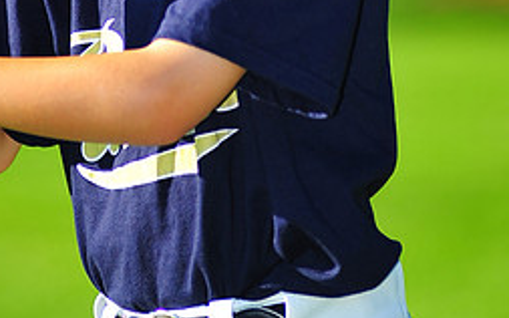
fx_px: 5839
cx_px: 137
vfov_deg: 3.1
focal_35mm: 421
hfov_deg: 5.0
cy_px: -183
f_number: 3.5
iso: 200
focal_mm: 180
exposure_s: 1/1250
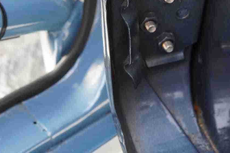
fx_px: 549
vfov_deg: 15.8
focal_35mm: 86
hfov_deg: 23.5
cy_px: 35
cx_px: 165
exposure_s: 1/160
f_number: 4
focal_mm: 30
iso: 1600
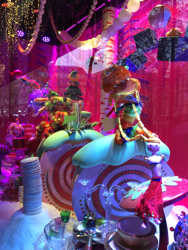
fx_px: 210
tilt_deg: -1.8
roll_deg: -0.3
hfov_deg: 48.2
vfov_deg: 61.7
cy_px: 124
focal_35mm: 29
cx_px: 92
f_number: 1.8
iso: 32
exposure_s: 1/33
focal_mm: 4
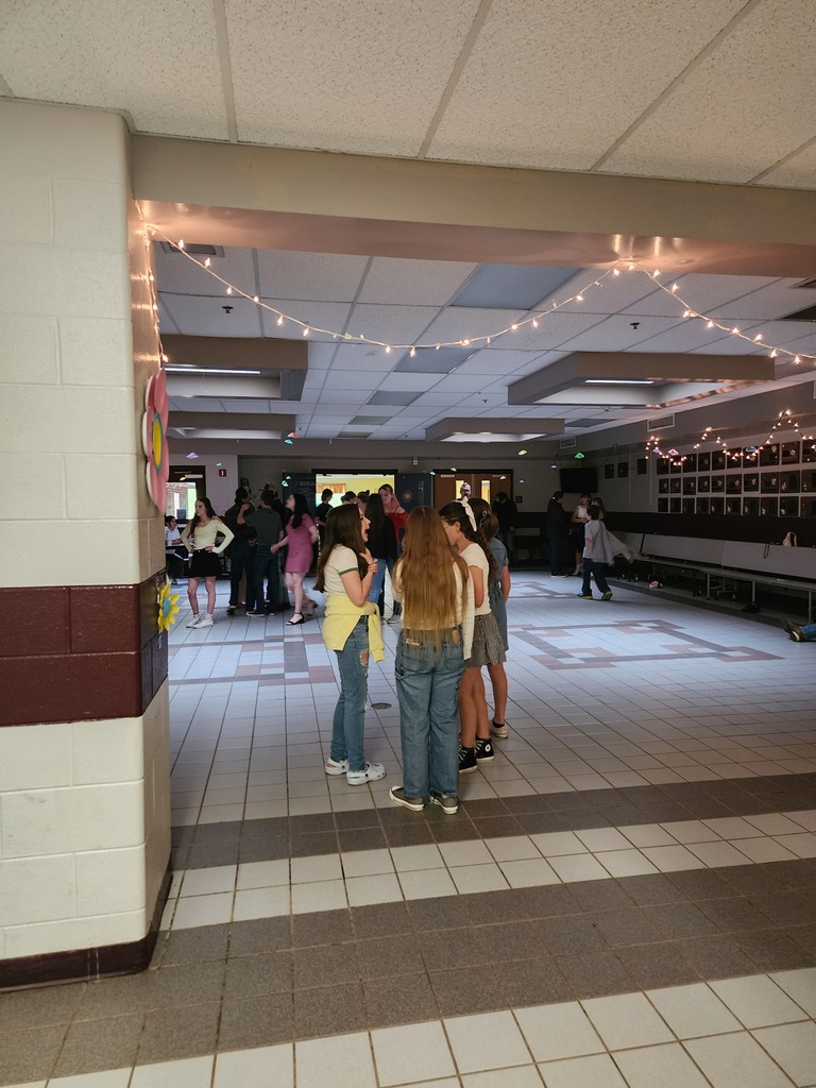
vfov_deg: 73.9
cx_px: 408
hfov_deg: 58.9
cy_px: 544
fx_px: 723
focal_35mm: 23
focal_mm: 6.4
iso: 640
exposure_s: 1/40
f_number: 1.8
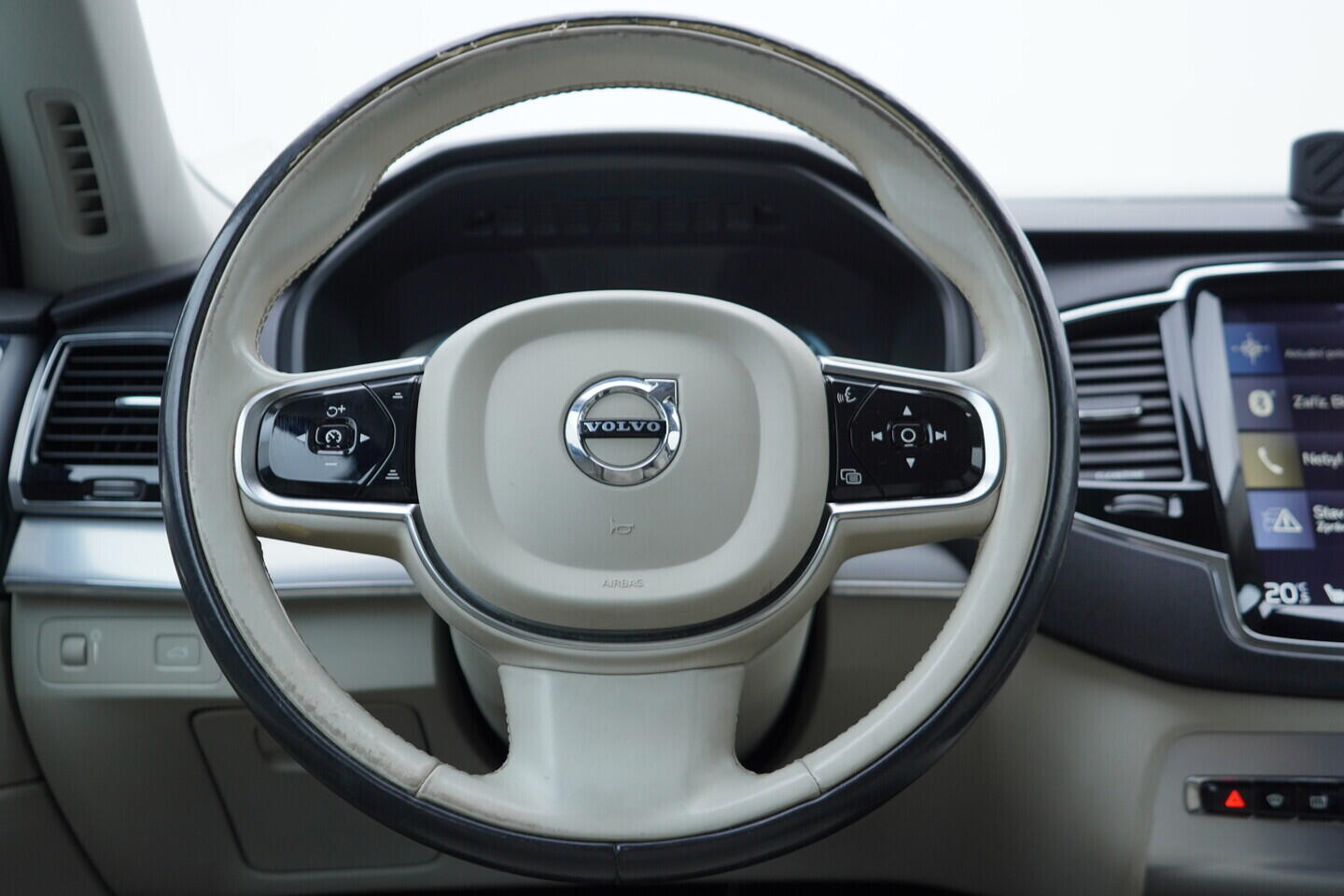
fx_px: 1344
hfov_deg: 53.1
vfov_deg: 36.9
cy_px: 448
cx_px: 672
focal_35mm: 36
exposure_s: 1/40
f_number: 3.2
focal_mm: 24
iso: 125
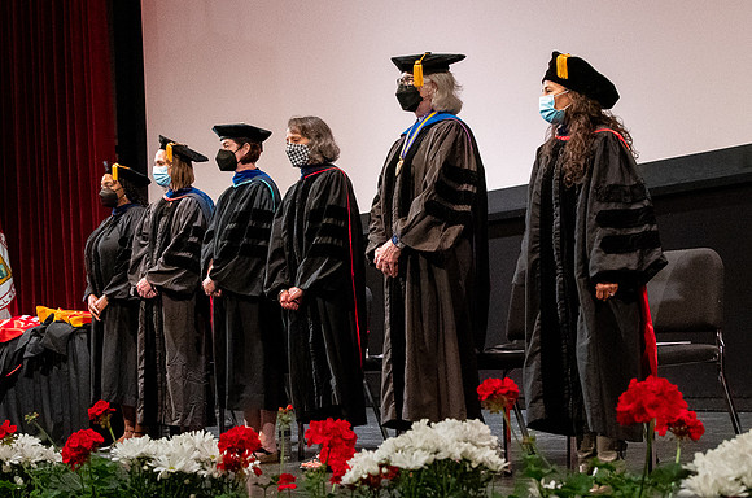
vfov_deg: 21.1
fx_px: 1334
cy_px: 255
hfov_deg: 31.4
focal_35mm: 64
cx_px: 423
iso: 2000
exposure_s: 1/200
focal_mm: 31
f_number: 4.5
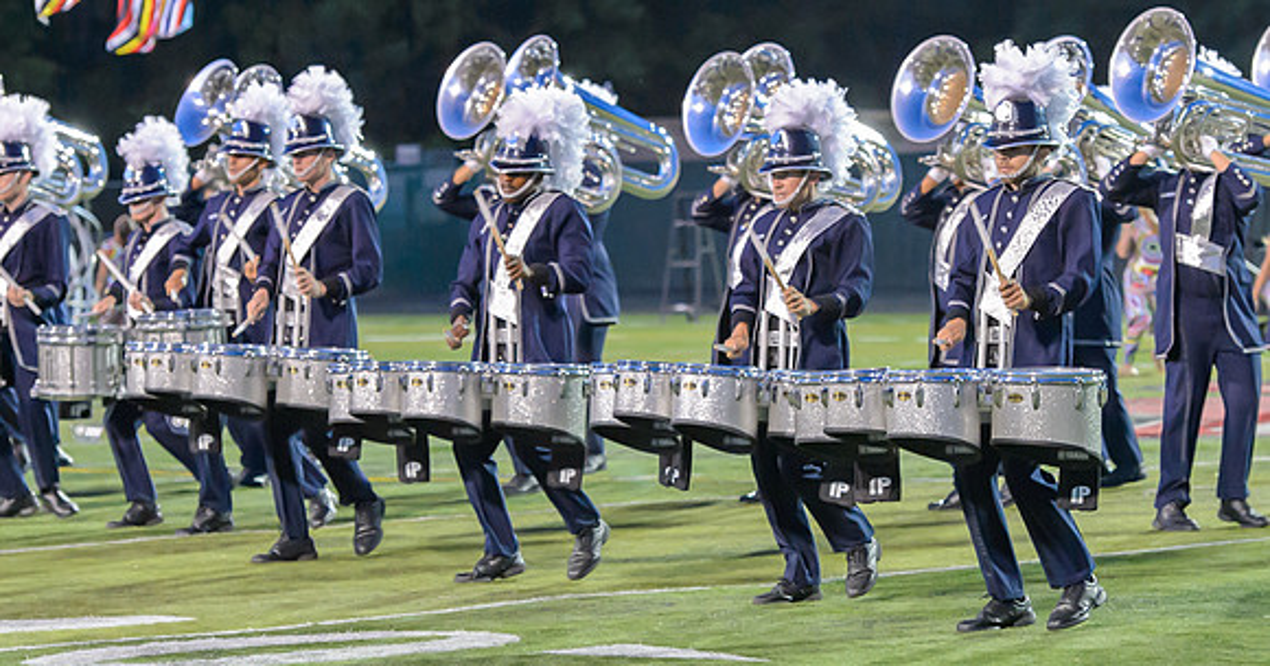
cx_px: 745
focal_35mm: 184
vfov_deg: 6.2
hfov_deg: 11.9
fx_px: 6096
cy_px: 331
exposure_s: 1/320
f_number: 3.5
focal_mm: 110
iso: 6400
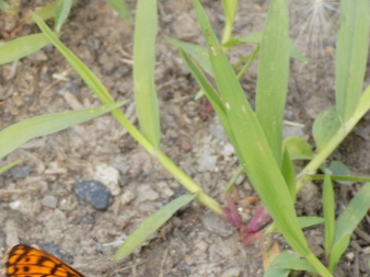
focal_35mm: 298
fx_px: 3183
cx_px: 97
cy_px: 287
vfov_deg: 5.0
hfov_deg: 6.6
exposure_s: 1/50
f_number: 4.8
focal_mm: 20.9
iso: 80
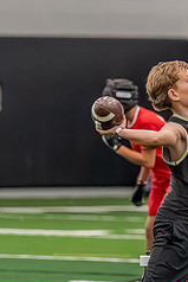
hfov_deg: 1.9
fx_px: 5803
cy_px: 149
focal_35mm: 742
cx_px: 134
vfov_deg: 2.8
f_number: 2.8
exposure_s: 1/1000
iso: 6400
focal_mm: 153
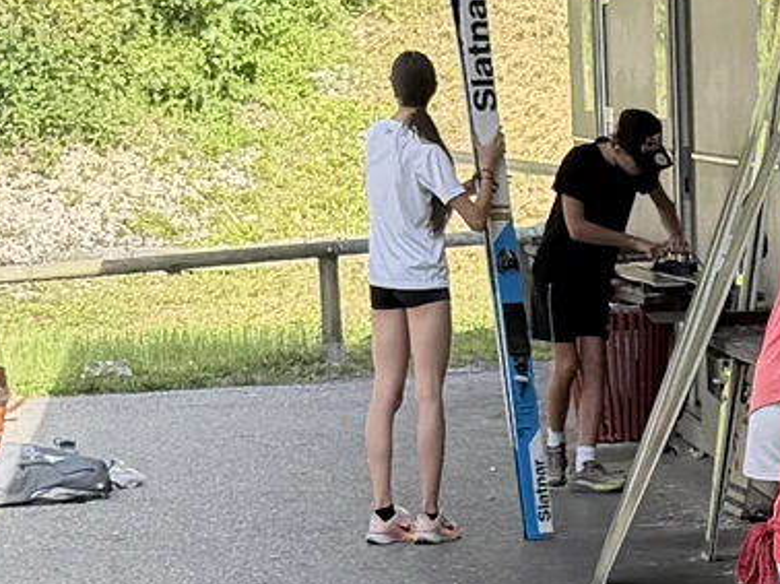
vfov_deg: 8.1
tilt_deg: -6.6
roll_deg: +1.4
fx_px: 4121
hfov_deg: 10.7
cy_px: 530
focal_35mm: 183
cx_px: 865
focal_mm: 6.76
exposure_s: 1/1949
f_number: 1.78
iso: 100
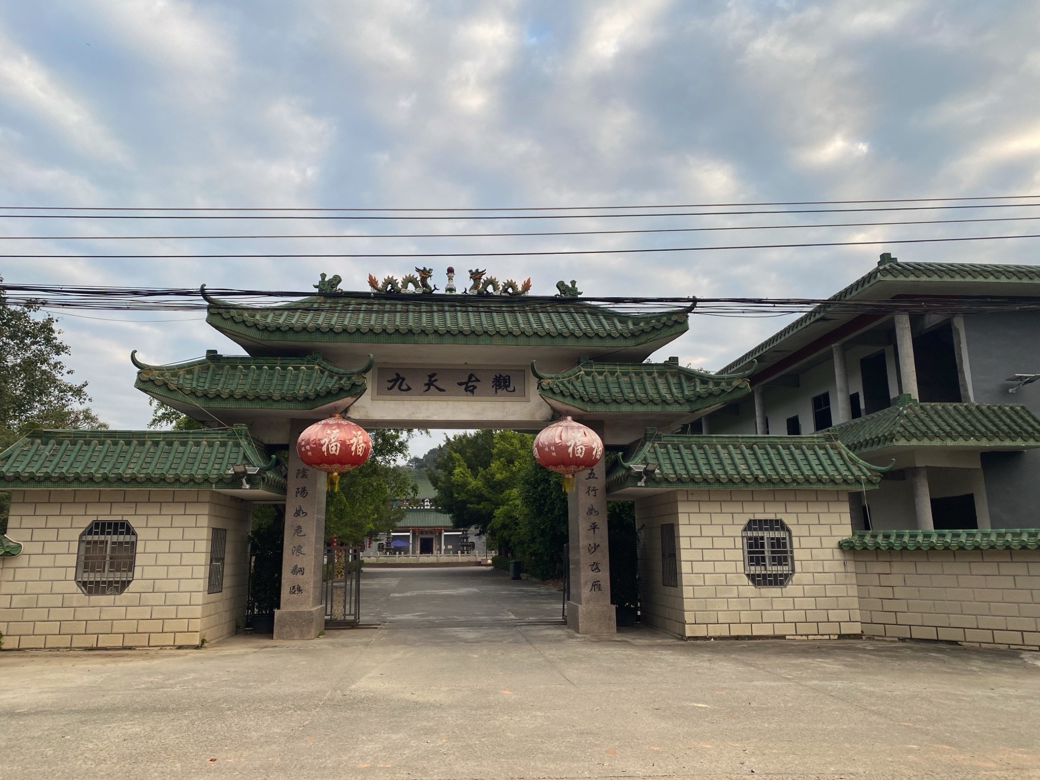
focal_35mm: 26
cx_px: 520
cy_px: 390
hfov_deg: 67.3
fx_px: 781
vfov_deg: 53.1
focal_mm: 4.25
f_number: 1.8
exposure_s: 1/250
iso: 32
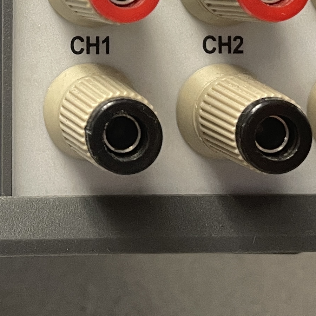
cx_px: -66
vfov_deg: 16.1
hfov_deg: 16.2
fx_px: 1064
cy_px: -82
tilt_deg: -0.1
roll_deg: -0.8
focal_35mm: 103
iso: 80
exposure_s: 1/60
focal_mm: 4.2
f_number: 1.6
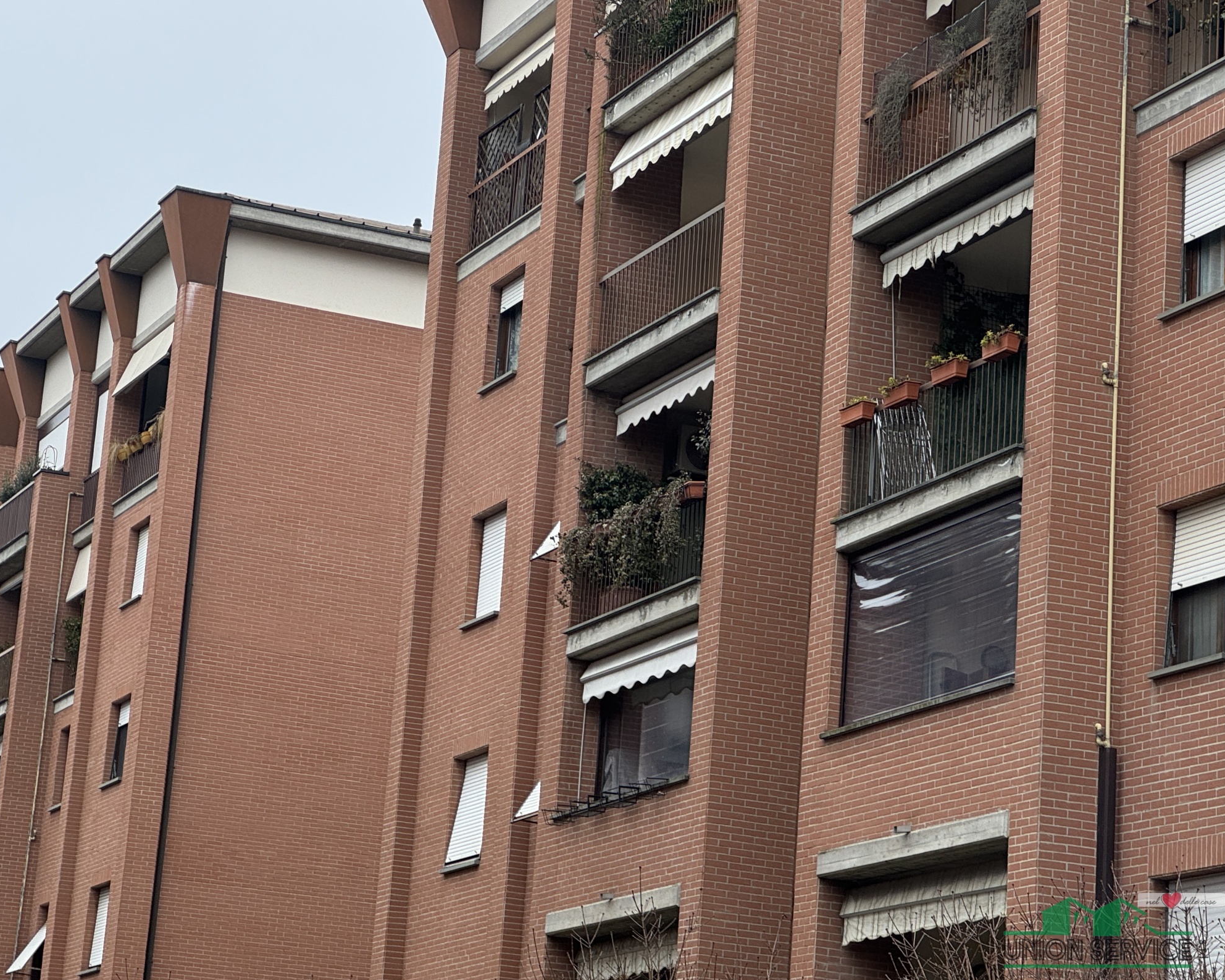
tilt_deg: +15.4
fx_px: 3517
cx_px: 619
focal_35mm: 97
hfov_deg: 19.8
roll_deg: -4.2
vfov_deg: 15.9
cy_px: 415
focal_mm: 9
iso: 25
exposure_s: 1/148
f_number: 2.8
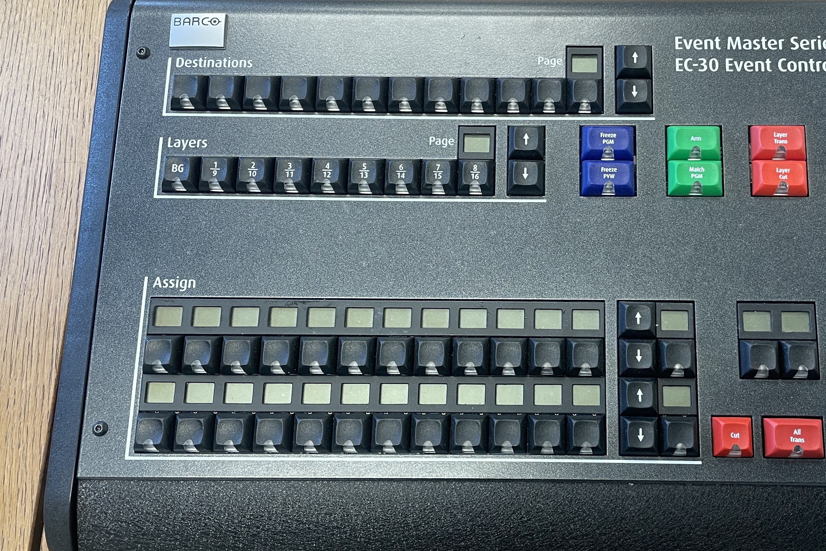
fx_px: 872
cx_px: 531
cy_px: 286
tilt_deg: -73.2
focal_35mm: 38
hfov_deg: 50.0
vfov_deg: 35.1
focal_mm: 4.2
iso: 125
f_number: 1.6
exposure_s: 1/60
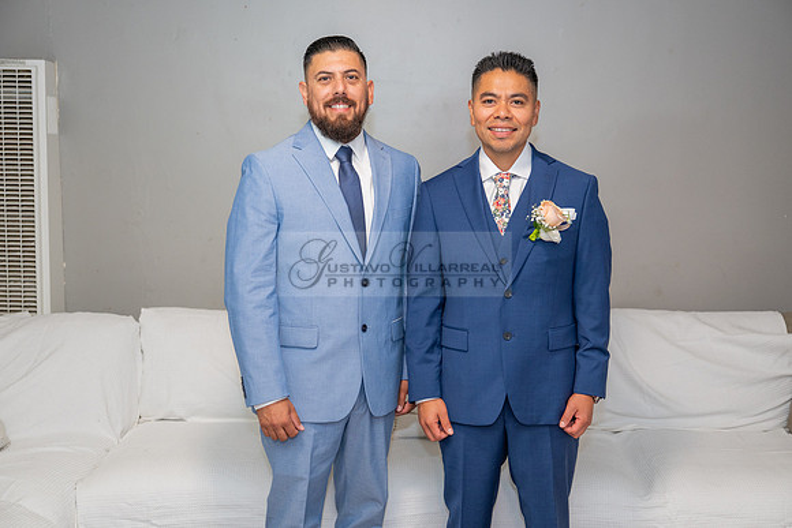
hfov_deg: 43.8
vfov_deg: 30.0
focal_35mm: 45
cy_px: 255
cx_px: 396
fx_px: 985
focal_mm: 43
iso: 640
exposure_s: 1/125
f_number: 3.2
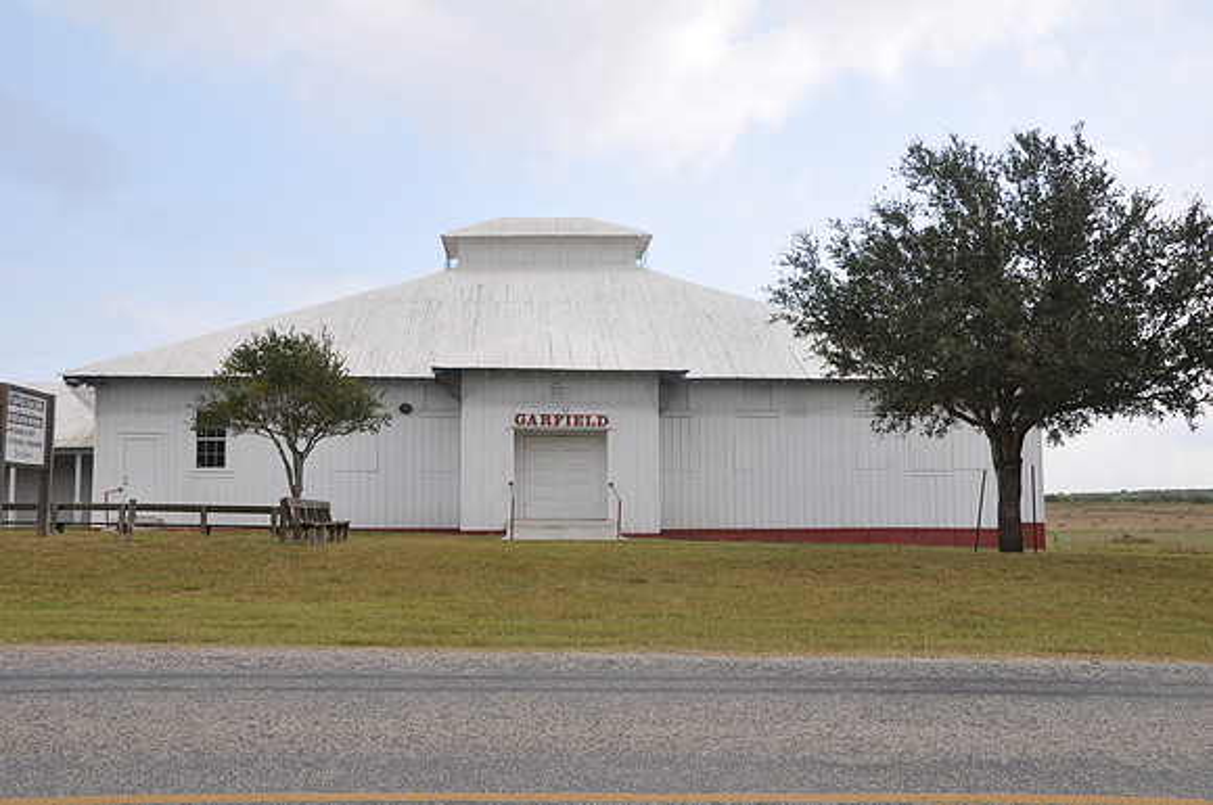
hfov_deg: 51.3
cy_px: 402
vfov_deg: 35.4
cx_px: 606
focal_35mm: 38
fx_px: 1262
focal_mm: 25
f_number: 10
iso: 200
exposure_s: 1/100
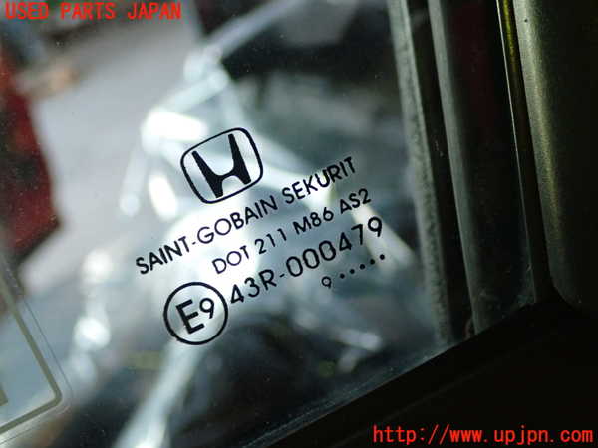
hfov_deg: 35.5
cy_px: 224
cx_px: 299
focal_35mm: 54
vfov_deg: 27.0
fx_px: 933
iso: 500
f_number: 3.3
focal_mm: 9.65
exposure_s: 1/50
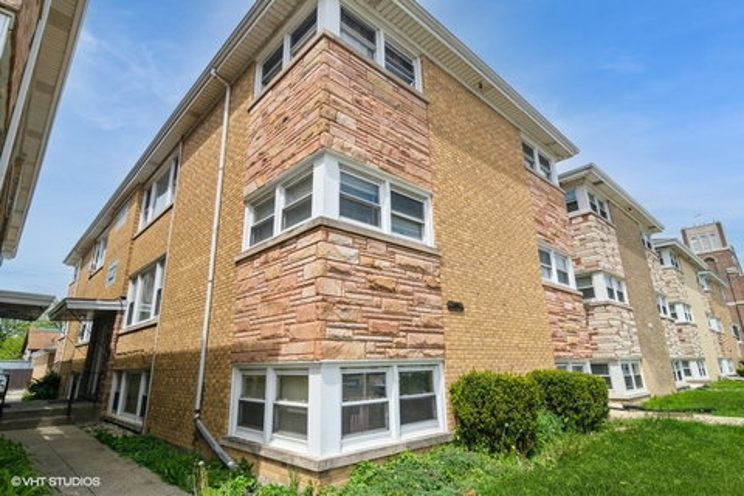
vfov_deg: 67.4
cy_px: 248
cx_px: 372
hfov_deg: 90.0
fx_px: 372
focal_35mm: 18
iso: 200
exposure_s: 1/640
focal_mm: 12
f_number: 8
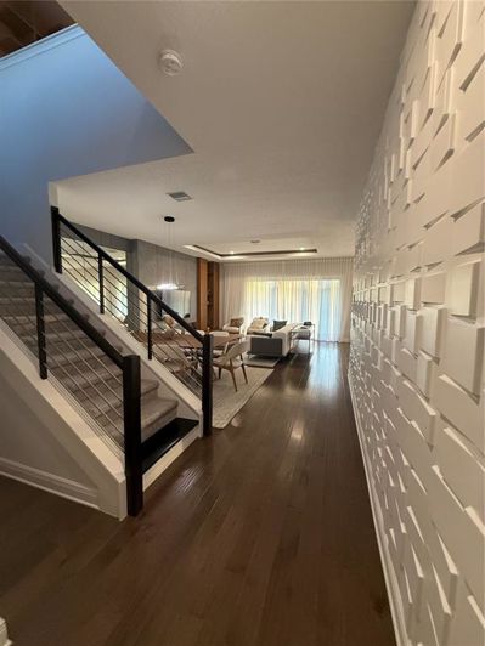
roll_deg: -2.2
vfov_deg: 102.1
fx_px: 262
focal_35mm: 14
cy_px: 323
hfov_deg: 85.7
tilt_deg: -5.2
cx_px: 242
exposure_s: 1/120
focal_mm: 2.22
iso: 320
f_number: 2.2
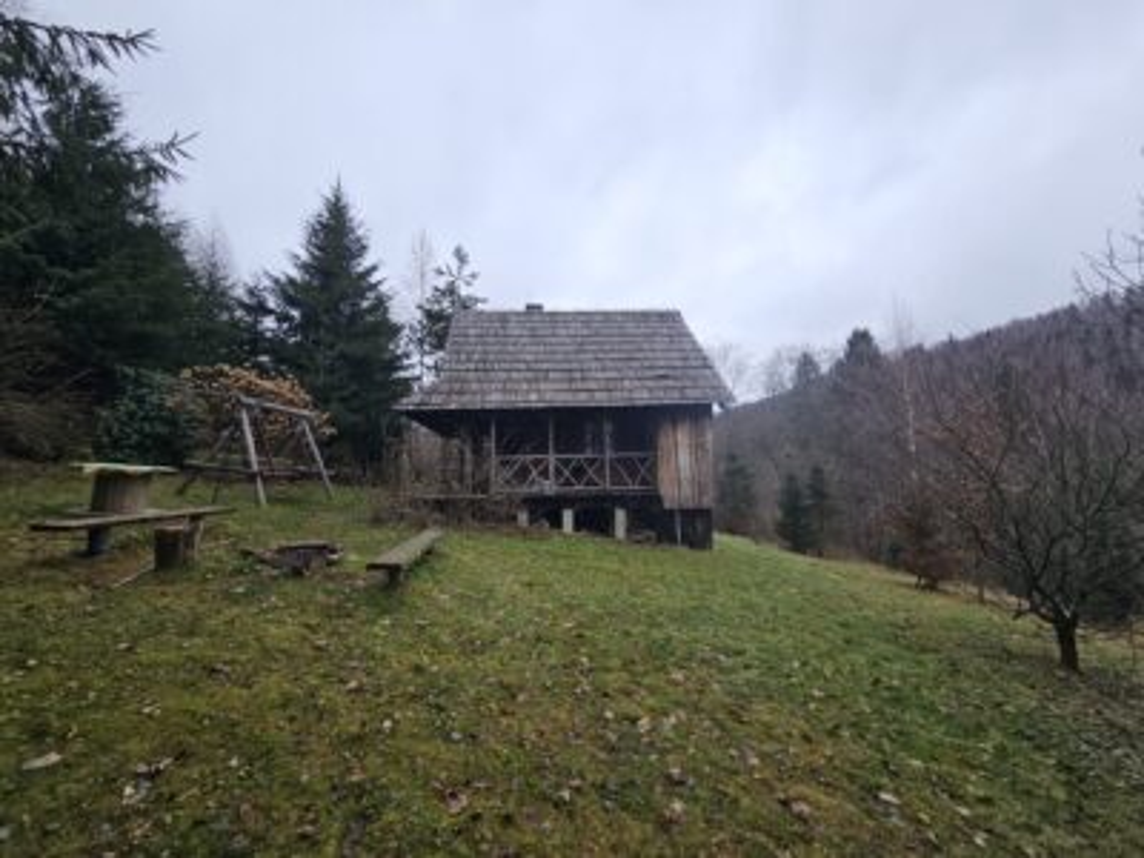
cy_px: 429
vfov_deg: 89.9
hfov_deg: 106.2
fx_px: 430
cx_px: 572
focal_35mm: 13
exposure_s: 1/120
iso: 64
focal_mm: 2.2
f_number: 2.2
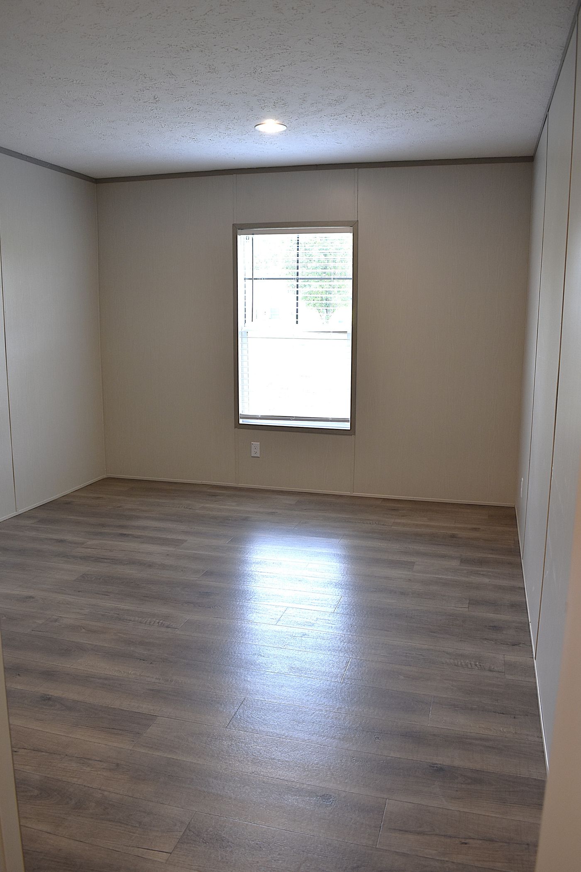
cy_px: 436
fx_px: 654
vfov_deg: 67.4
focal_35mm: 27
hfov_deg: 47.9
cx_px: 290
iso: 500
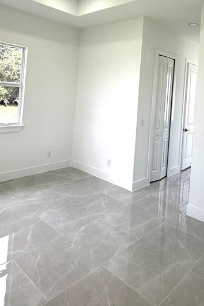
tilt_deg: +0.5
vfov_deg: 63.1
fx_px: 238
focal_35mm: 28
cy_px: 91
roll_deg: -4.5
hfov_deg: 46.4
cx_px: 99
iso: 50
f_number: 2.2
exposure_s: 1/122
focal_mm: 2.22
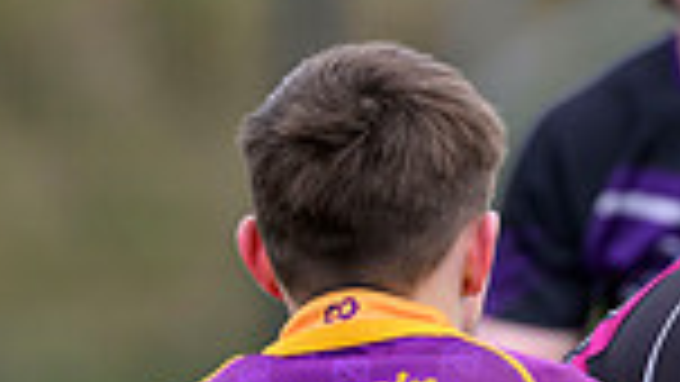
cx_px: 1178
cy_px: 715
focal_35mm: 1957
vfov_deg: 0.6
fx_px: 35293
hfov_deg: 1.1
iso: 500
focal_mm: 400
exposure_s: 1/1600
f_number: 3.5
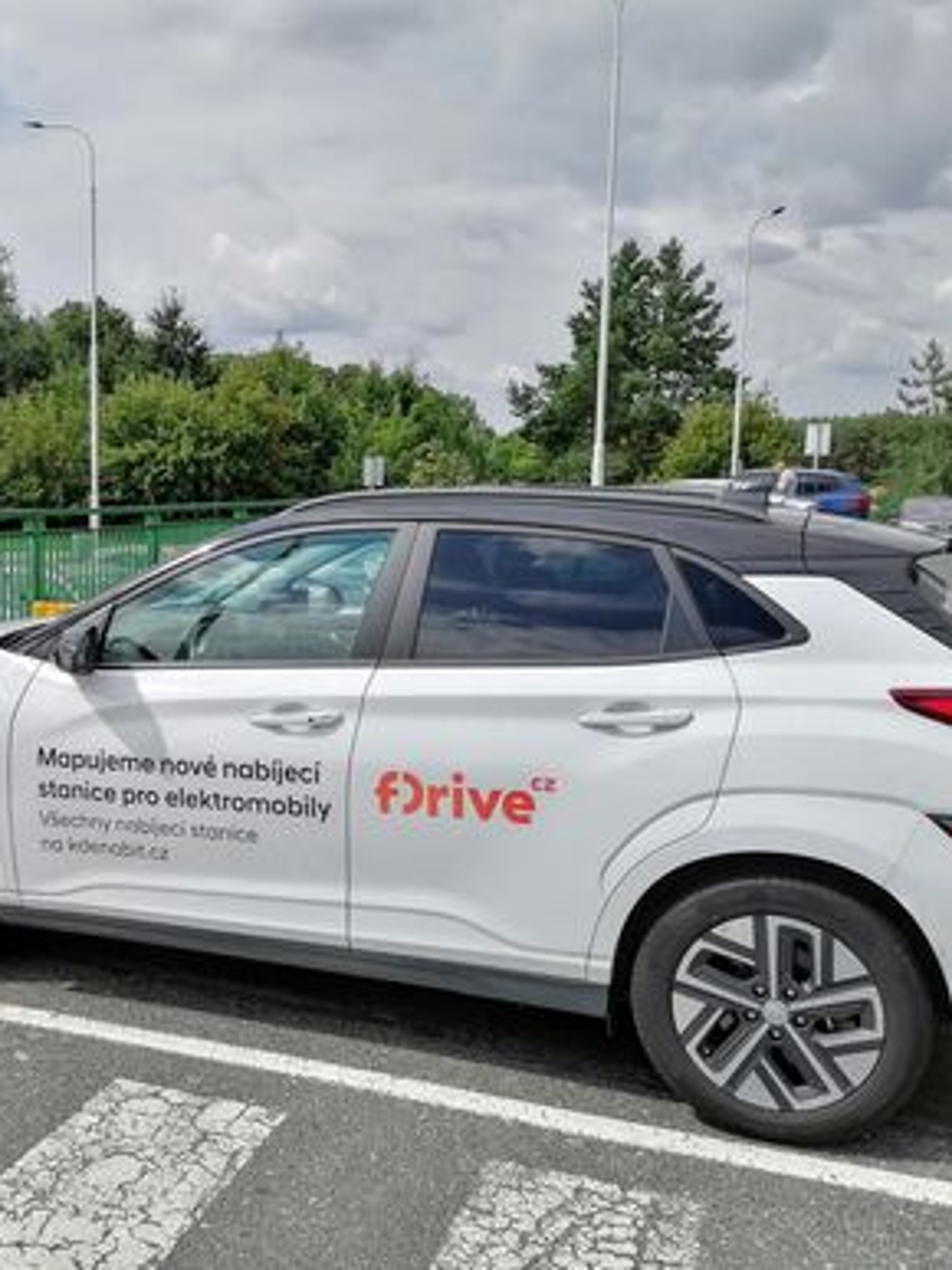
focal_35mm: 39
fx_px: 1431
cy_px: 637
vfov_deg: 47.9
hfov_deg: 36.0
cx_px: 243
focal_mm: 5.3
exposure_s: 1/1996
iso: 50
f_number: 1.8
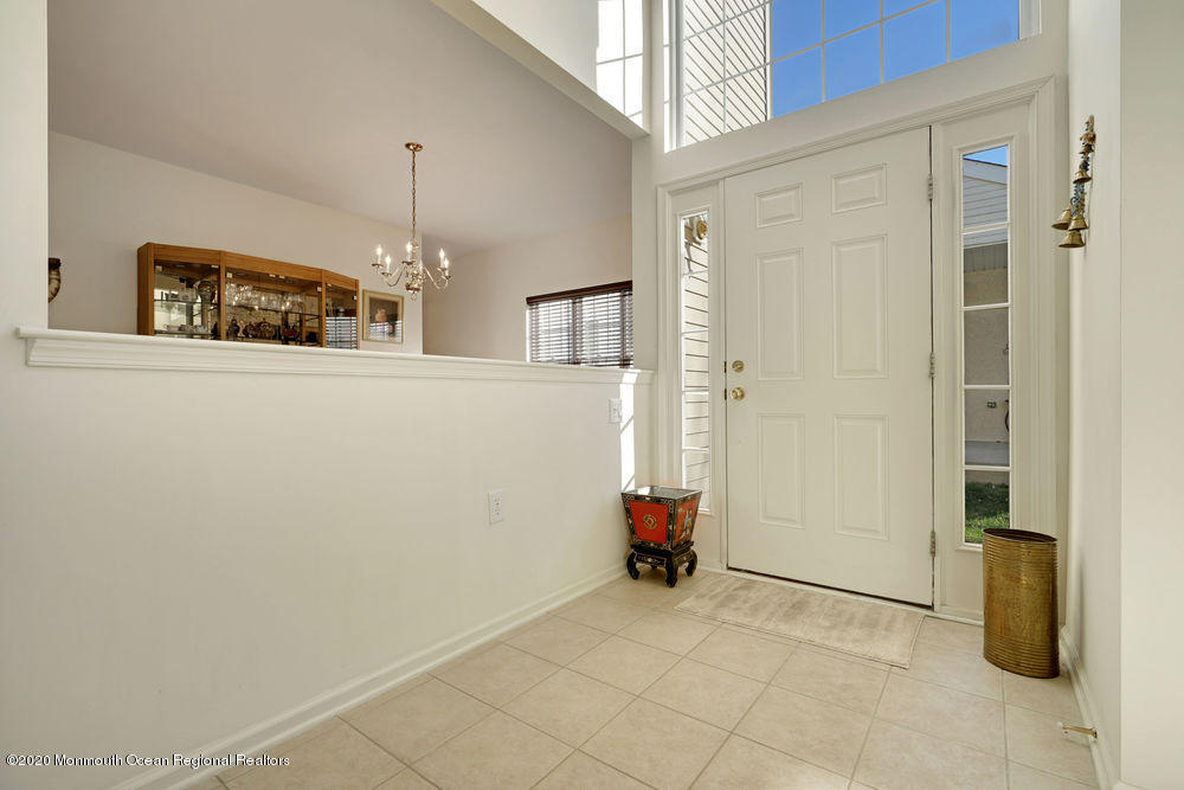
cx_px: 592
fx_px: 526
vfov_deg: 73.8
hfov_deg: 96.7
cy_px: 395
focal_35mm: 16
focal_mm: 16
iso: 200
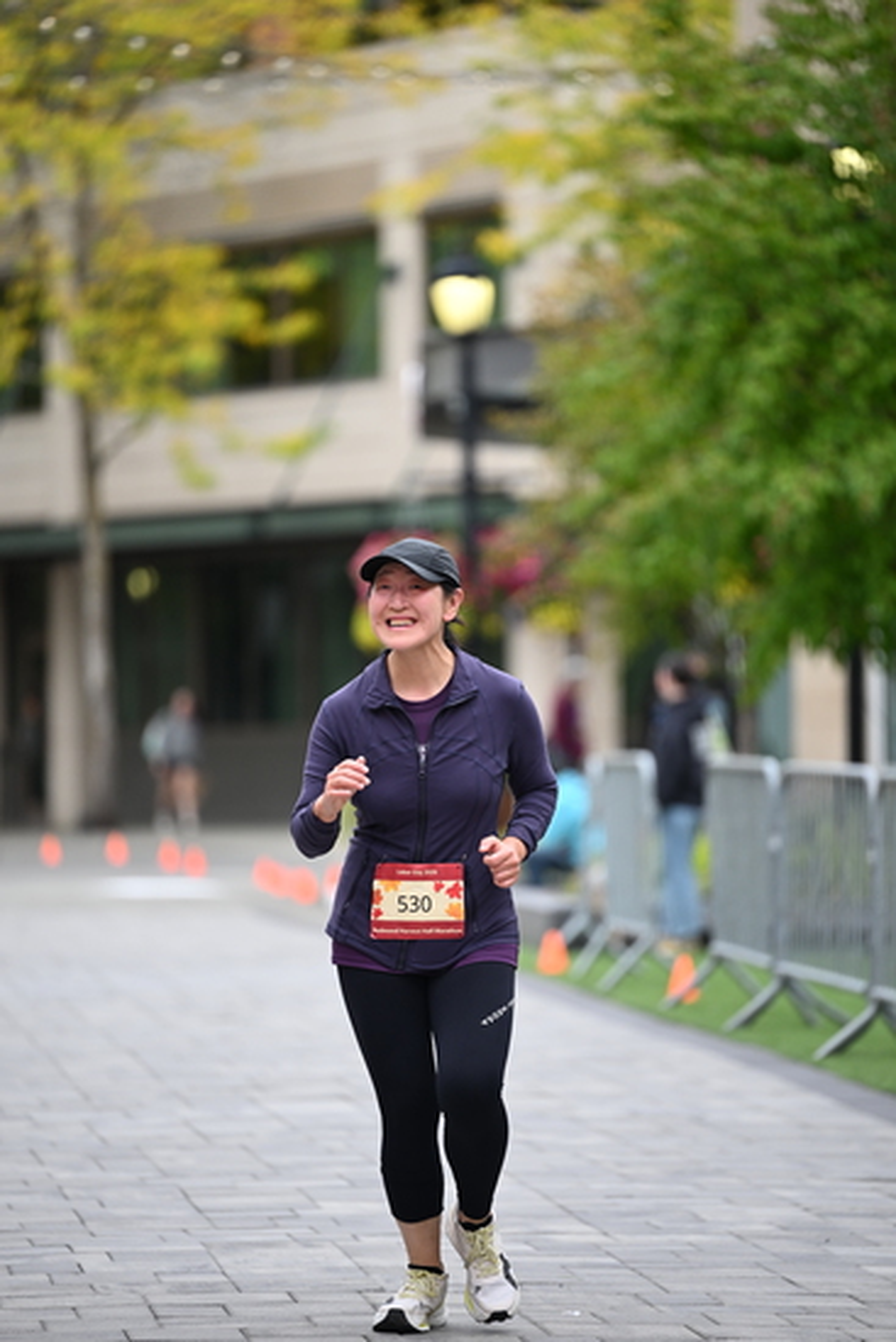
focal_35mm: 195
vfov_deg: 10.5
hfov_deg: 7.0
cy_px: 671
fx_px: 7275
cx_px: 448
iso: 640
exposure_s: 1/1600
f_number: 2.8
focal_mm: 195
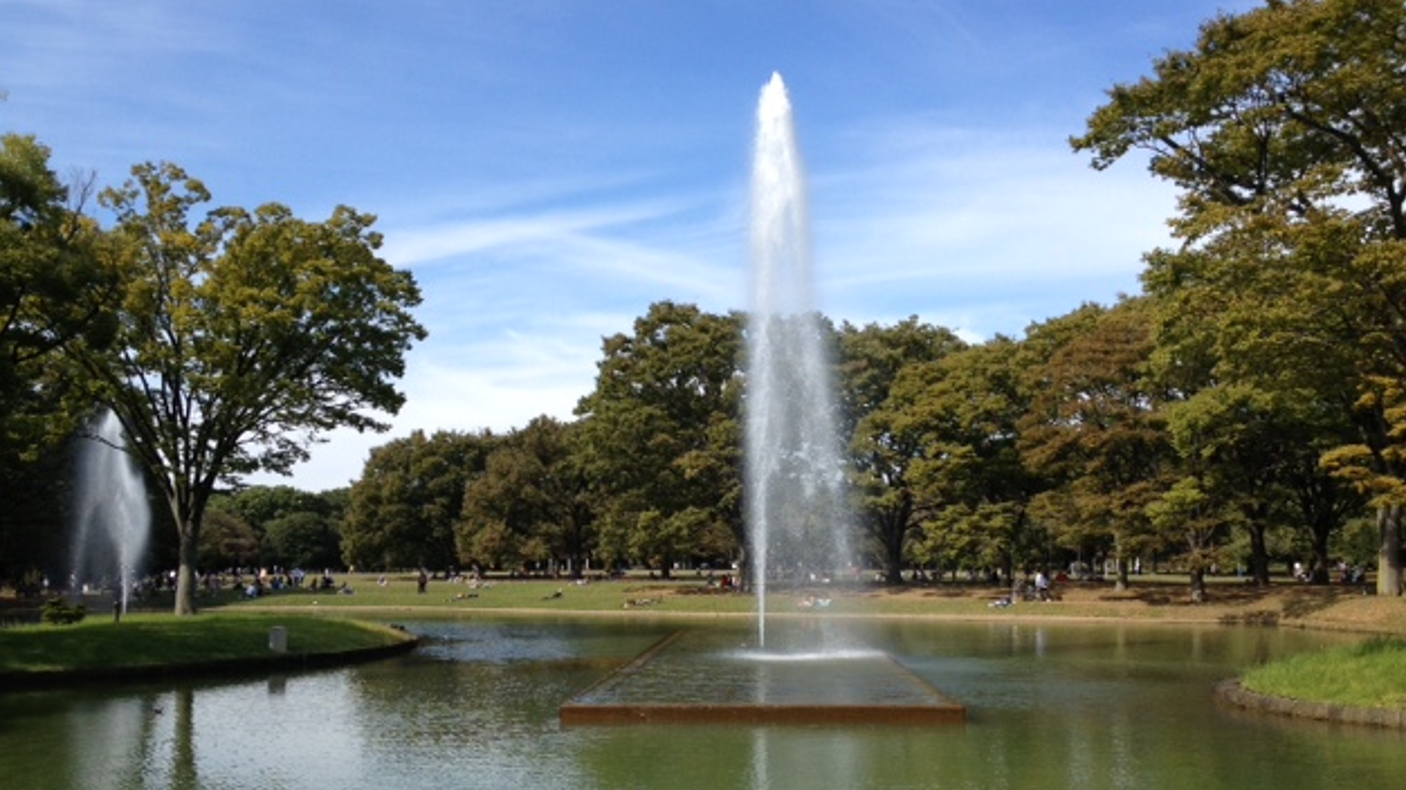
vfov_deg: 30.3
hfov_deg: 51.6
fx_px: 1454
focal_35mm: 39
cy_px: 494
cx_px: 707
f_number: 2.4
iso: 50
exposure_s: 1/1227
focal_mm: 4.28
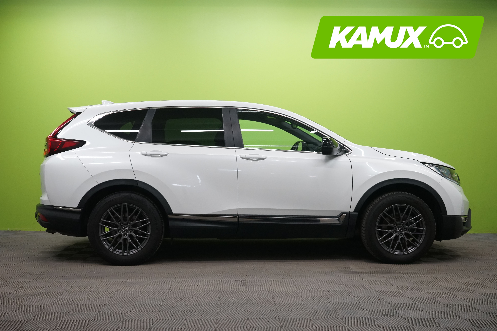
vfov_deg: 31.9
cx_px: 248
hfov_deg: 46.4
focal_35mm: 42
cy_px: 166
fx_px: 580
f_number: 9
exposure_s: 1/25
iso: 2000
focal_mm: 42
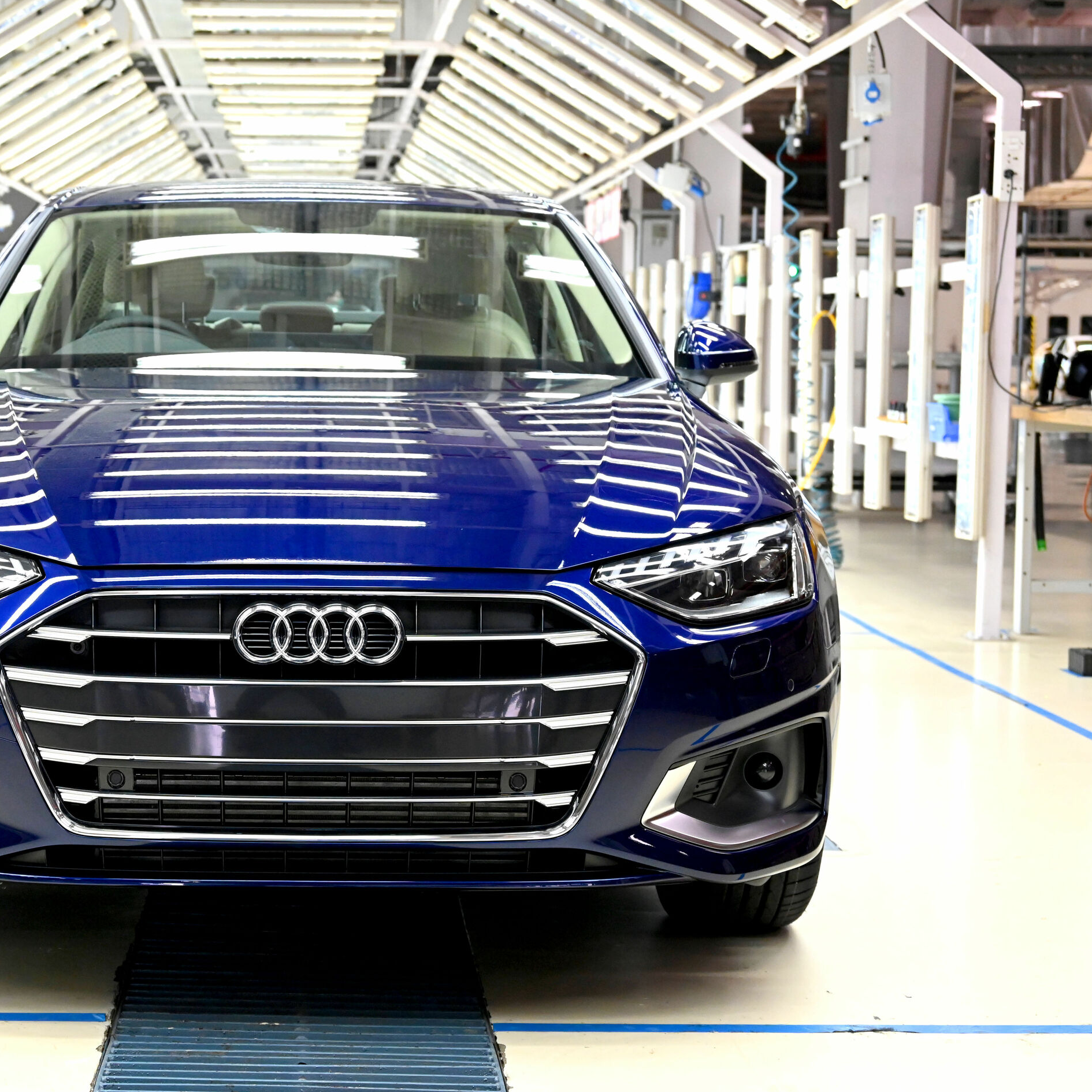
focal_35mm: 66
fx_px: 2356
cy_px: 548
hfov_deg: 25.9
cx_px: 309
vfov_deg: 26.1
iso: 4000
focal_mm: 51
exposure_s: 1/320
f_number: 5.6
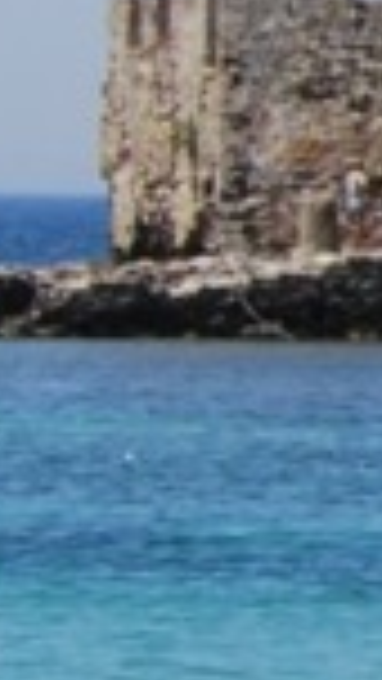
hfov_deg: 2.0
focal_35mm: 568
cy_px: -200
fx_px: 10222
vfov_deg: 3.8
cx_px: 3168
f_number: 8
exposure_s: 1/250
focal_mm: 34
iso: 100
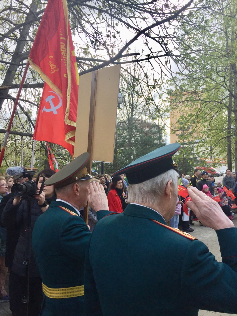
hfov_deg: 48.2
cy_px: 158
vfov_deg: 61.7
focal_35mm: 29
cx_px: 118
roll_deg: +1.4
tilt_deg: +4.0
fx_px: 265
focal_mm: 4.15
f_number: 2.2
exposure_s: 1/879
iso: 32
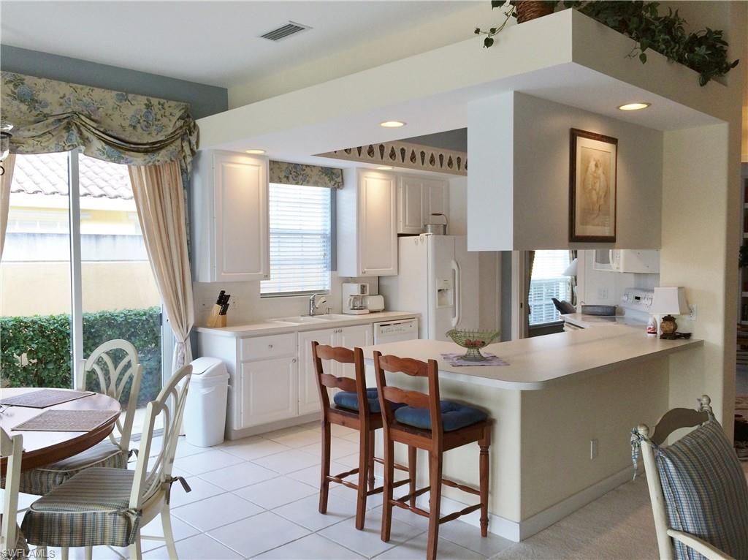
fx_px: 626
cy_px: 280
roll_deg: +0.2
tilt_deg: -3.5
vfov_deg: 48.2
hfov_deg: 61.7
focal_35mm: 29
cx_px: 374
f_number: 2.2
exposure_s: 1/120
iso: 50
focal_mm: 4.15
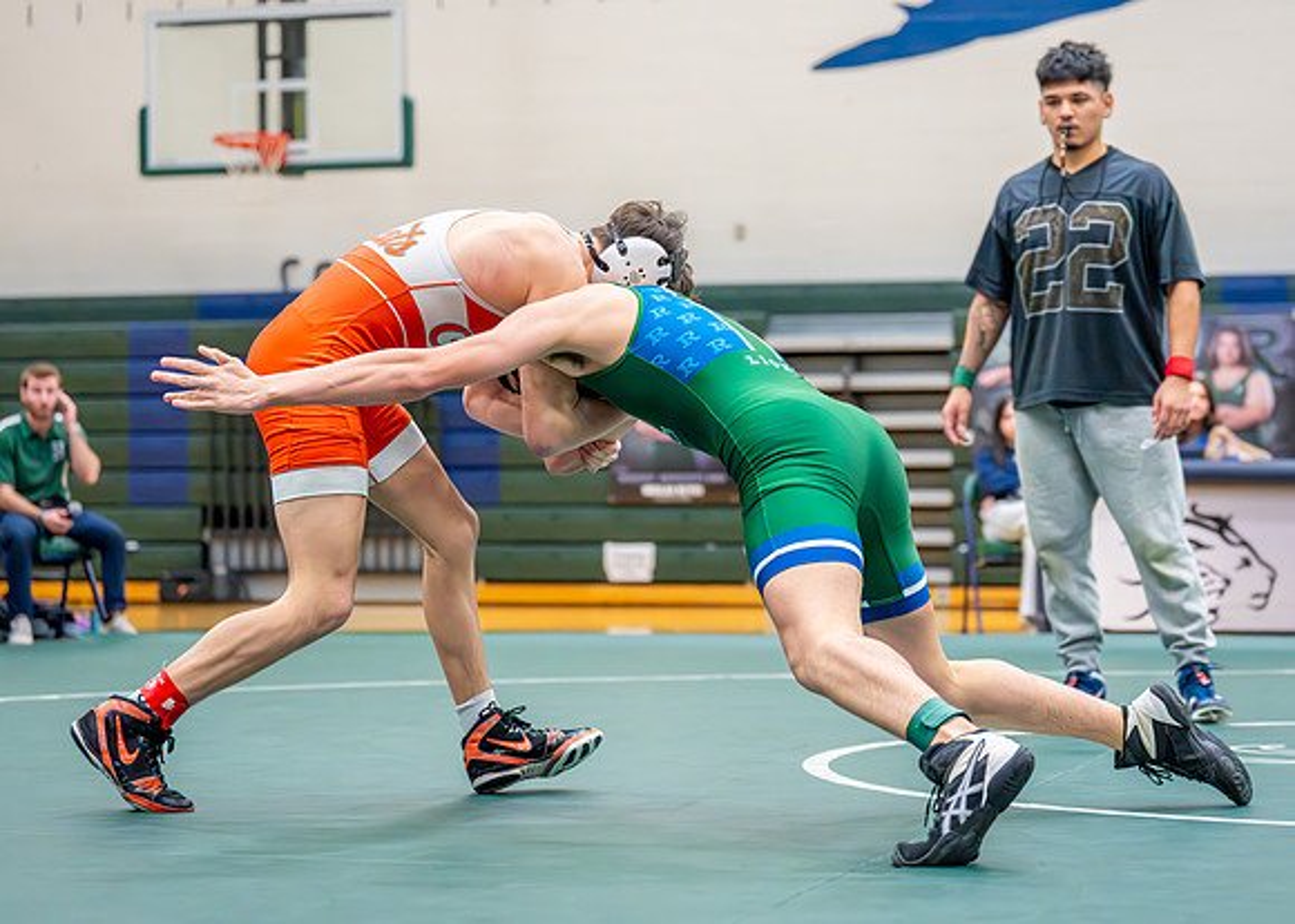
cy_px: 425
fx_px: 3117
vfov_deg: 16.9
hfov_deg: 23.5
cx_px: 740
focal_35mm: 85
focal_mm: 70
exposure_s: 1/1000
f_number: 2.8
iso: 6400
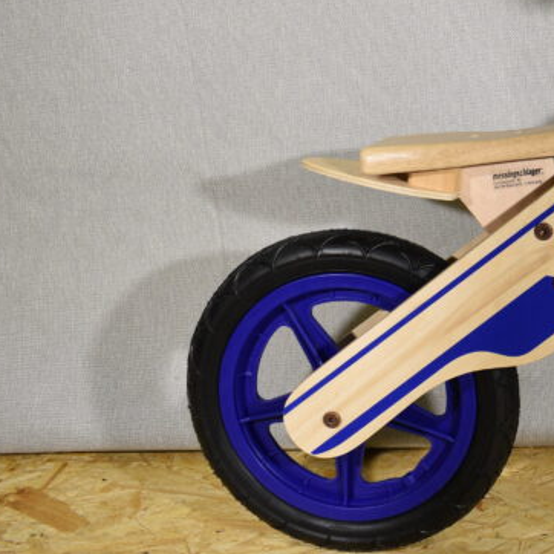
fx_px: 1177
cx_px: 666
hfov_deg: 24.1
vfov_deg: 26.2
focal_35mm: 65
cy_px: 158
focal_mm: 18
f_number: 5
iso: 400
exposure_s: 1/100
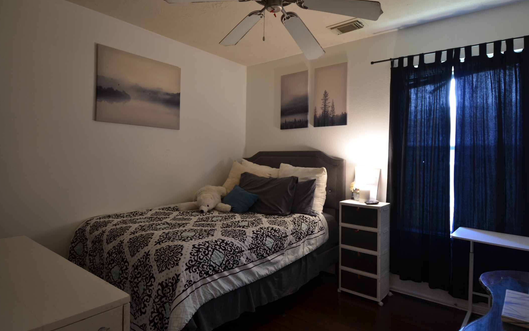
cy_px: 155
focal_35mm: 22
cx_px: 269
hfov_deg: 79.6
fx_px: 317
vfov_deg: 55.0
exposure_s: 1/2.5
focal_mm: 14
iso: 100
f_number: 4
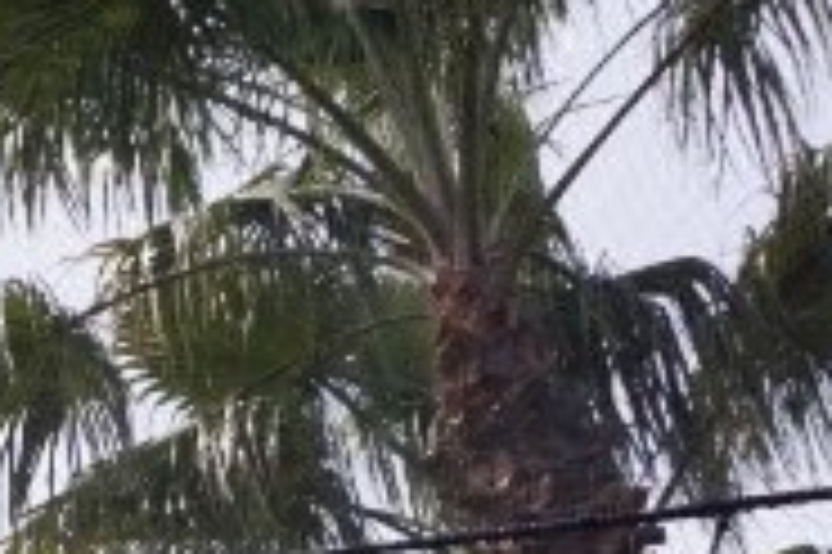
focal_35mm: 104
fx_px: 2401
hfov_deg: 15.1
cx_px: -926
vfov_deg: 11.8
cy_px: 1083
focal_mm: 16
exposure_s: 1/125
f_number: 14
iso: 100
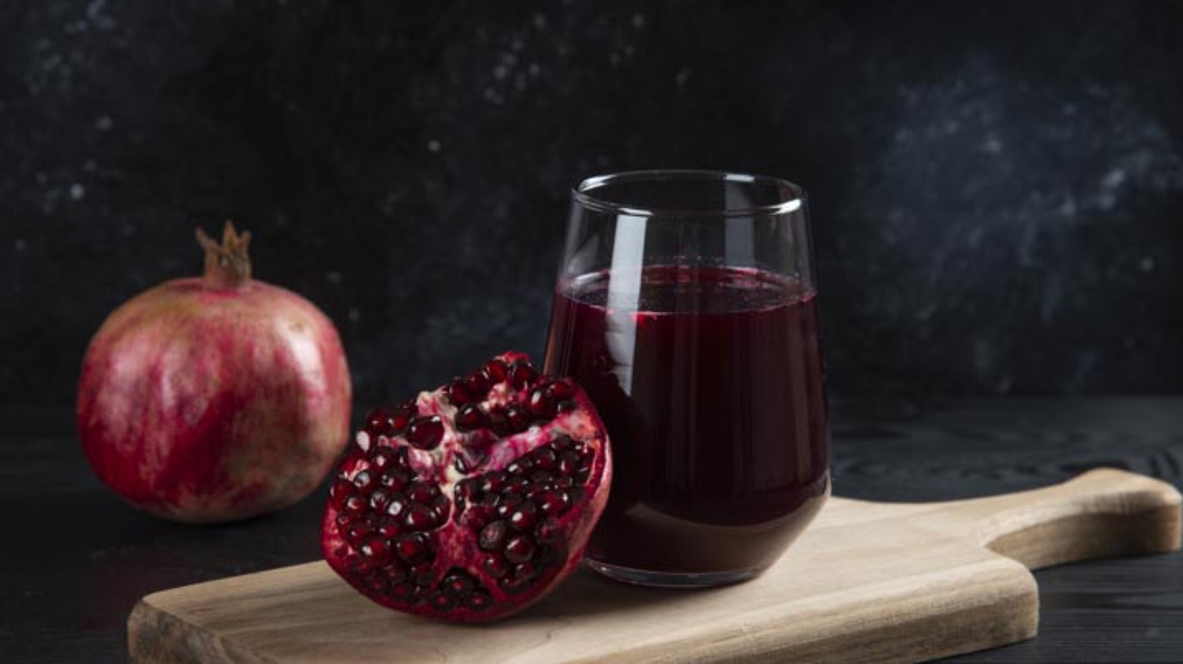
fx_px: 4233
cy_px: 402
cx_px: 582
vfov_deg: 9.0
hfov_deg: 15.9
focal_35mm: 135
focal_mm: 120
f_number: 8
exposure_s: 1/100
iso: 400
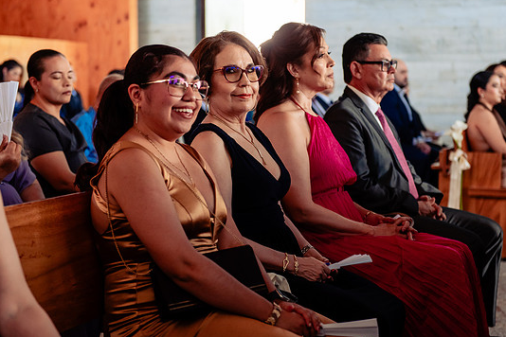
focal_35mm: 68
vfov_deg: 20.0
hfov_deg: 29.6
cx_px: 270
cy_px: 161
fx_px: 956
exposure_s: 1/250
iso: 800
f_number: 3.2
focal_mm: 62
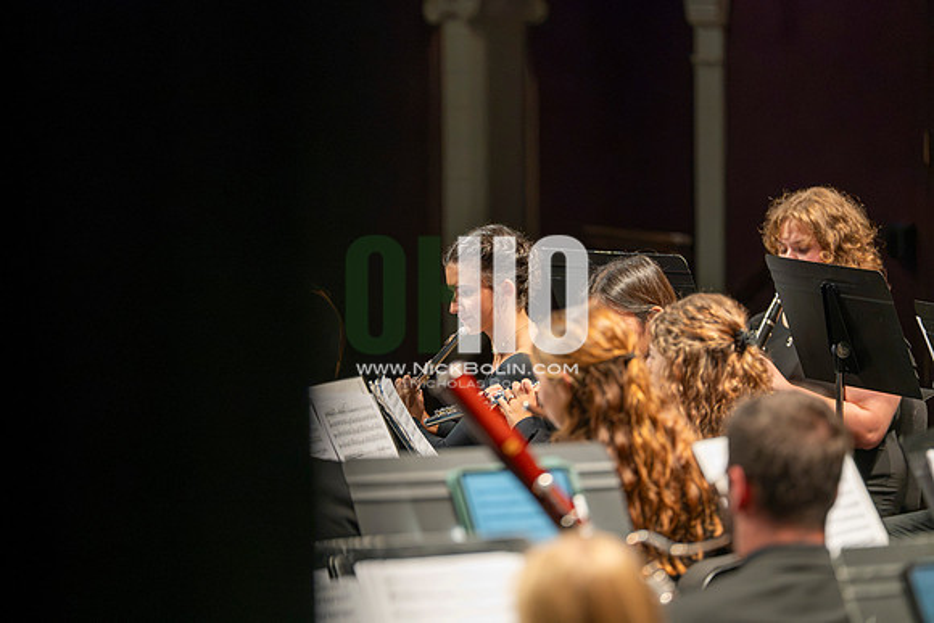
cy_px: 312
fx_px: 5190
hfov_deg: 10.3
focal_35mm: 200
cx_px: 467
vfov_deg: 6.9
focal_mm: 200
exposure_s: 1/640
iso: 4000
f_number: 2.8
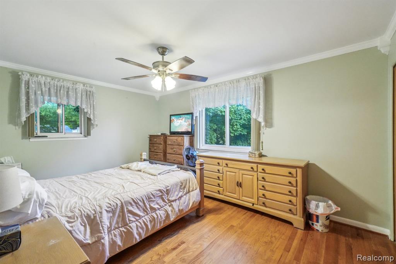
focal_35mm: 15
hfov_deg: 100.4
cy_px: 132
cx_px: 198
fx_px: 165
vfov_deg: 77.3
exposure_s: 1/30
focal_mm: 10
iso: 2000
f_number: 8
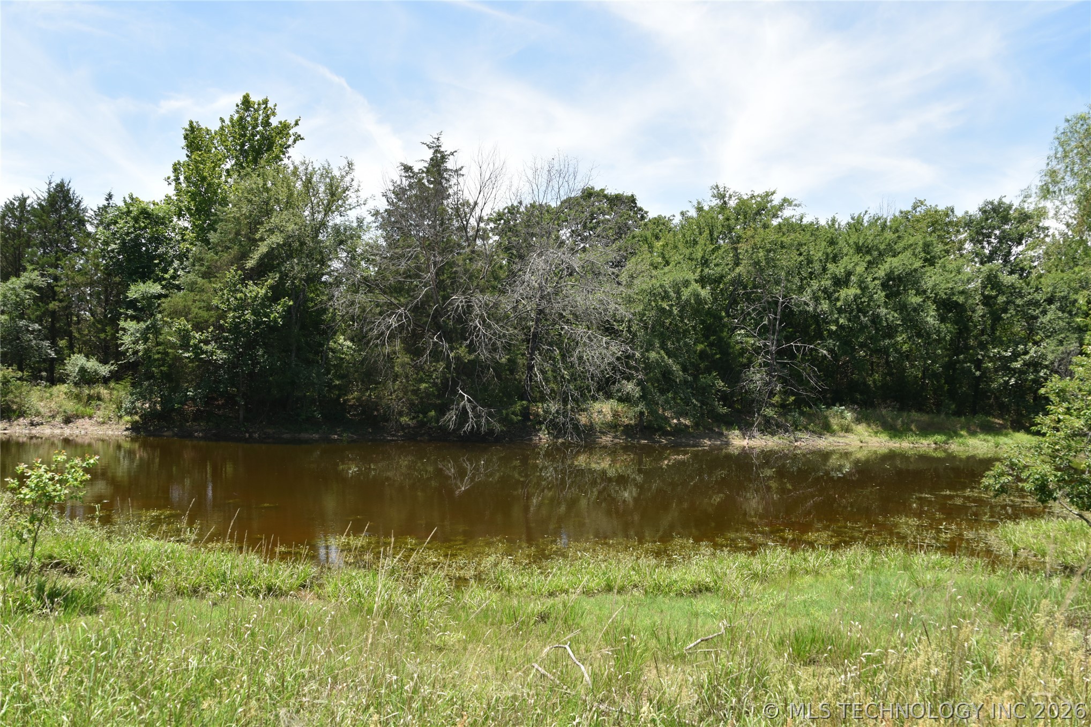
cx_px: 546
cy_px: 364
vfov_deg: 46.4
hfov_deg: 65.5
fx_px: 848
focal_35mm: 28
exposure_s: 1/320
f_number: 9
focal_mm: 28
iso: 320
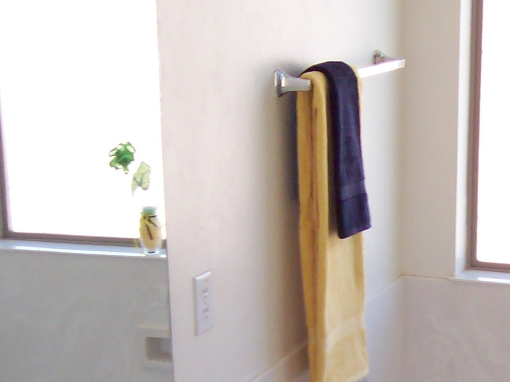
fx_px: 1311
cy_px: 398
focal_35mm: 89
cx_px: 479
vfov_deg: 16.2
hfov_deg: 21.4
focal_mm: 6
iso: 80
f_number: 2.7
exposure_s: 1/88.2
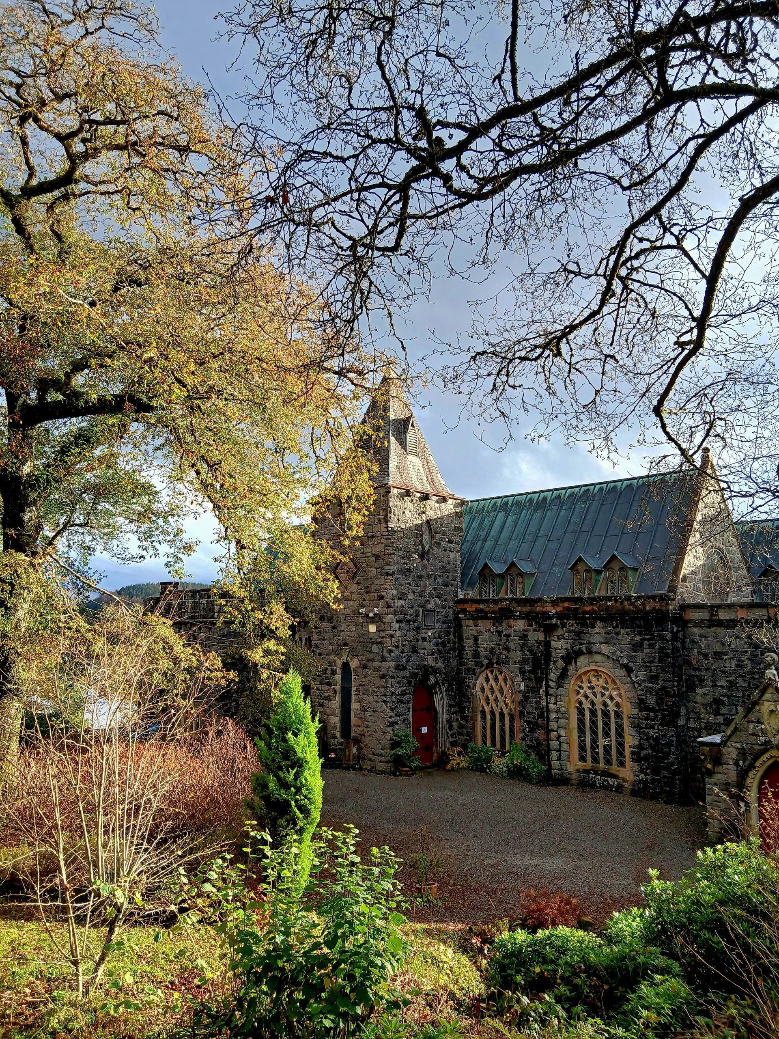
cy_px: 520
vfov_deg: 67.3
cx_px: 390
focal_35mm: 26
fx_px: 780
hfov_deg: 53.1
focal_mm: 3.98
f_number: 1.8
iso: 25
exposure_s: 1/101
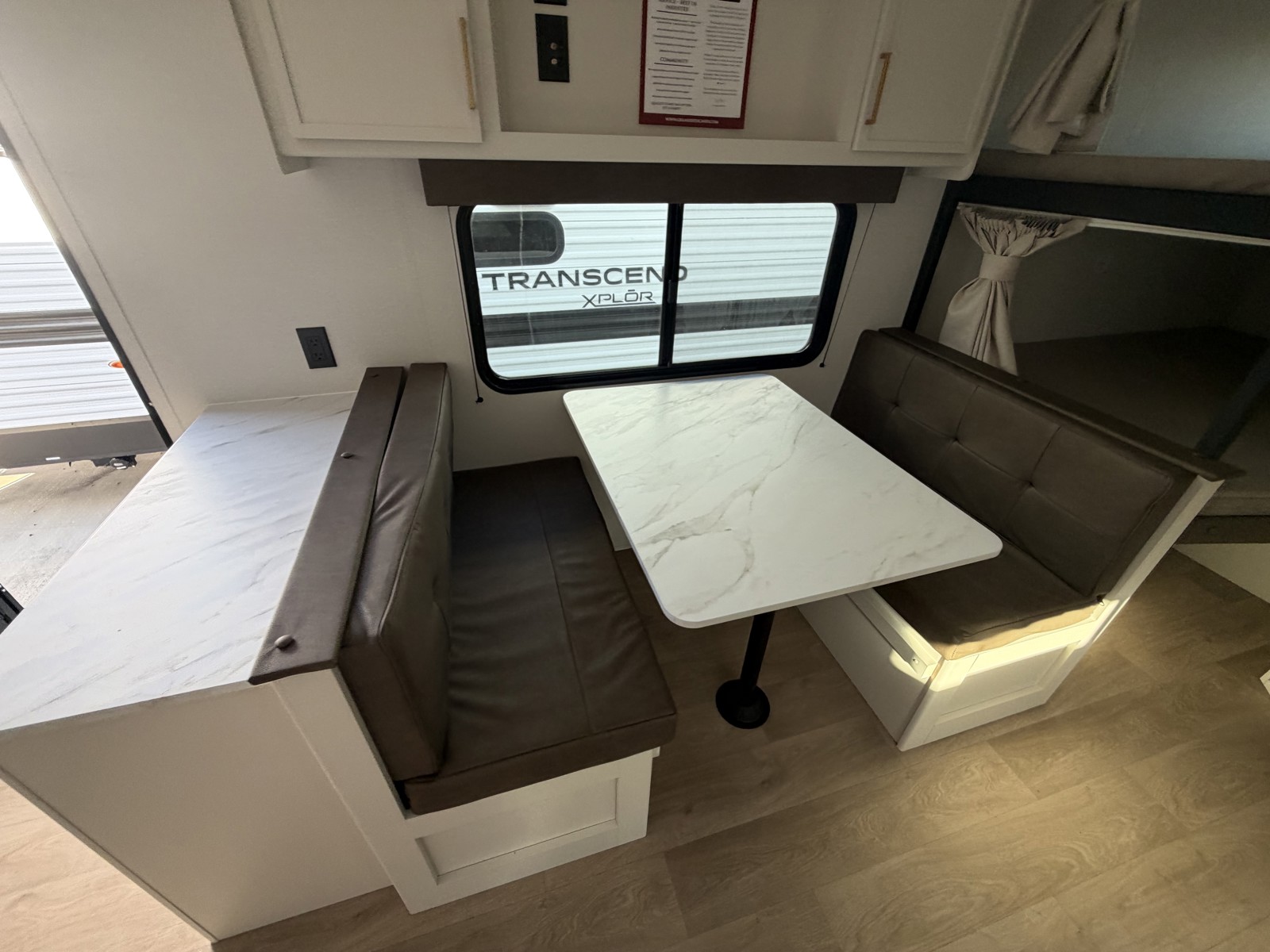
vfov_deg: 85.7
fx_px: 514
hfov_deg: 102.1
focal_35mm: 14
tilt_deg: -33.2
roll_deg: +1.3
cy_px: 476
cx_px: 635
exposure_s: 1/121
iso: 125
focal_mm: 2.22
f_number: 2.2
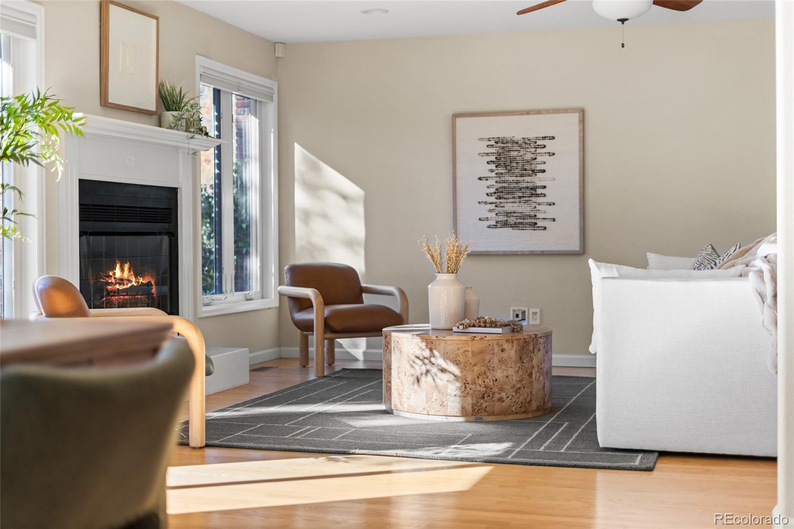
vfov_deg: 27.0
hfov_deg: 39.6
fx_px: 1102
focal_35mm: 50
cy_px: 264
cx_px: 397
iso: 400
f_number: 1.8
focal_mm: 50
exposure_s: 1/160
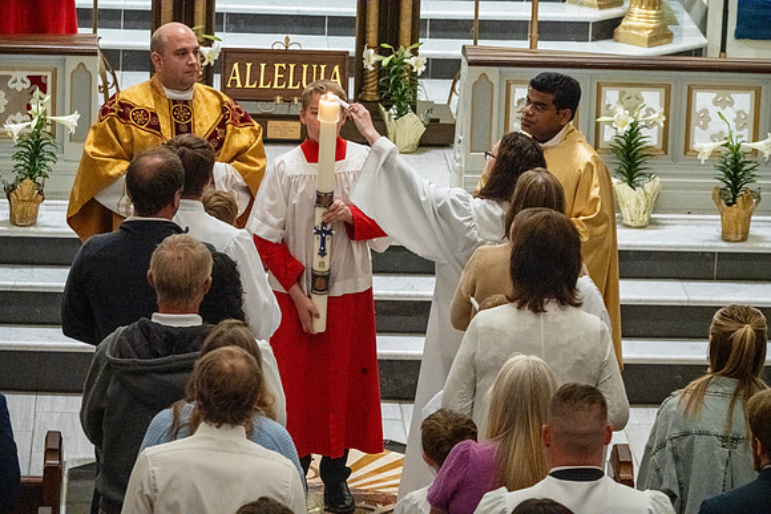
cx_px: 386
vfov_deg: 6.9
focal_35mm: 200
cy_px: 257
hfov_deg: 10.3
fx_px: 4284
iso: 5000
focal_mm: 200
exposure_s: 1/60
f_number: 11
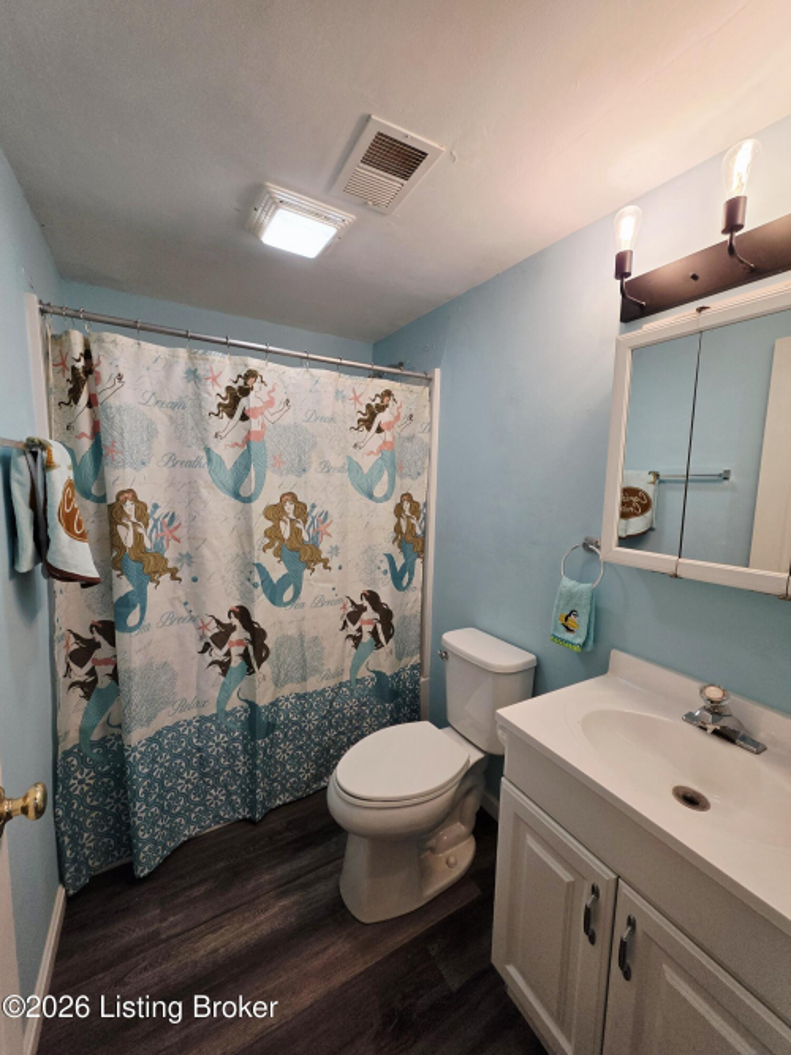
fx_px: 396
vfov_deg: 106.2
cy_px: 528
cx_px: 396
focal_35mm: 13
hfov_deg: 89.9
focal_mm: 2.2
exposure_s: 1/120
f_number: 1.9
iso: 80
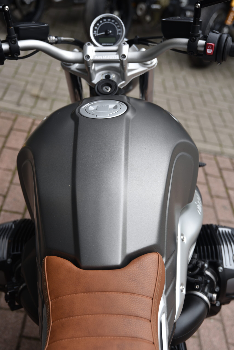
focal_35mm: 48
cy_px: 175
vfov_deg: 41.1
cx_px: 117
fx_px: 468
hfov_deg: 28.1
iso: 100
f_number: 4.5
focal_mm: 48
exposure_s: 1/80
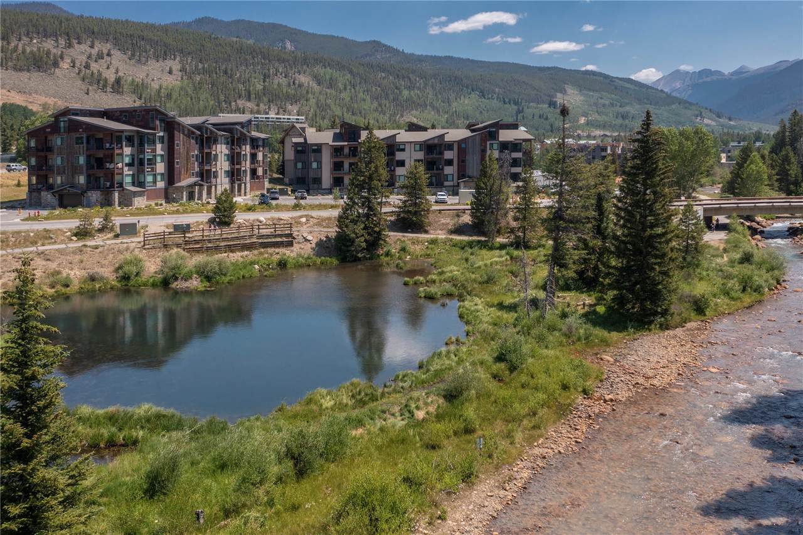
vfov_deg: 46.4
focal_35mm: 28
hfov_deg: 65.5
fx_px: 624
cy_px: 268
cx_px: 402
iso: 100
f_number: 5
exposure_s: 1/800
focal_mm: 10.26
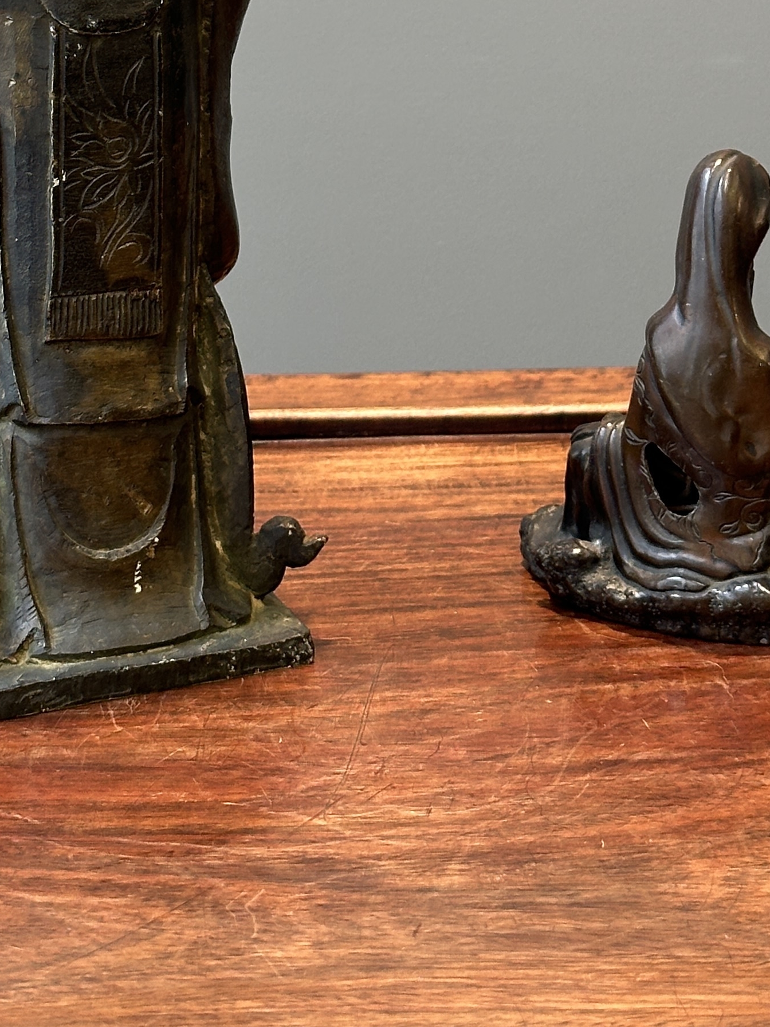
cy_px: 4
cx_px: 384
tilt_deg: -9.3
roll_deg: +1.4
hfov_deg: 13.7
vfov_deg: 17.8
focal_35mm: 108
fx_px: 3203
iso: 100
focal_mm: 6.86
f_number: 1.78
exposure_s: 1/50
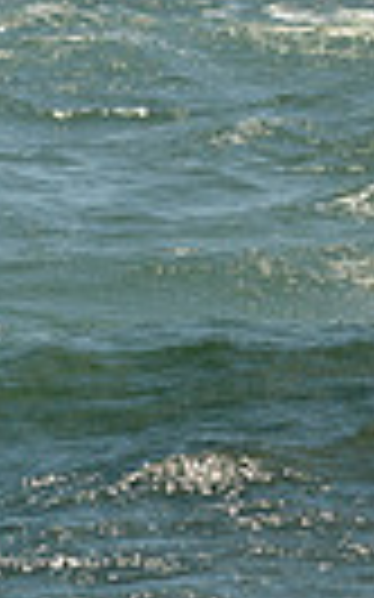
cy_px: 209
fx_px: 7232
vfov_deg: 4.7
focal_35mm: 443
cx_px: 1289
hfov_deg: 2.9
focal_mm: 100
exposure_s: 1/800
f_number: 5.6
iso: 400
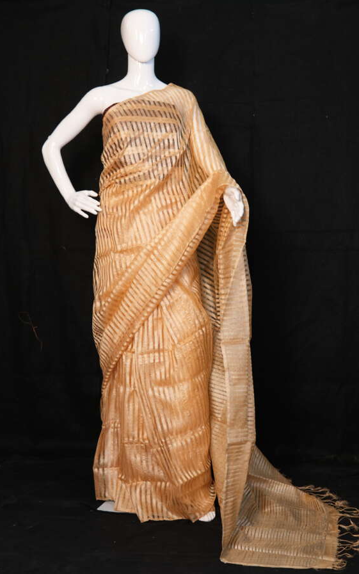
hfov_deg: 28.0
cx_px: 180
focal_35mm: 46
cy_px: 287
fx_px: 720
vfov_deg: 43.5
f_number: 2.8
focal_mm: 30
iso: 500
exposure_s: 1/100
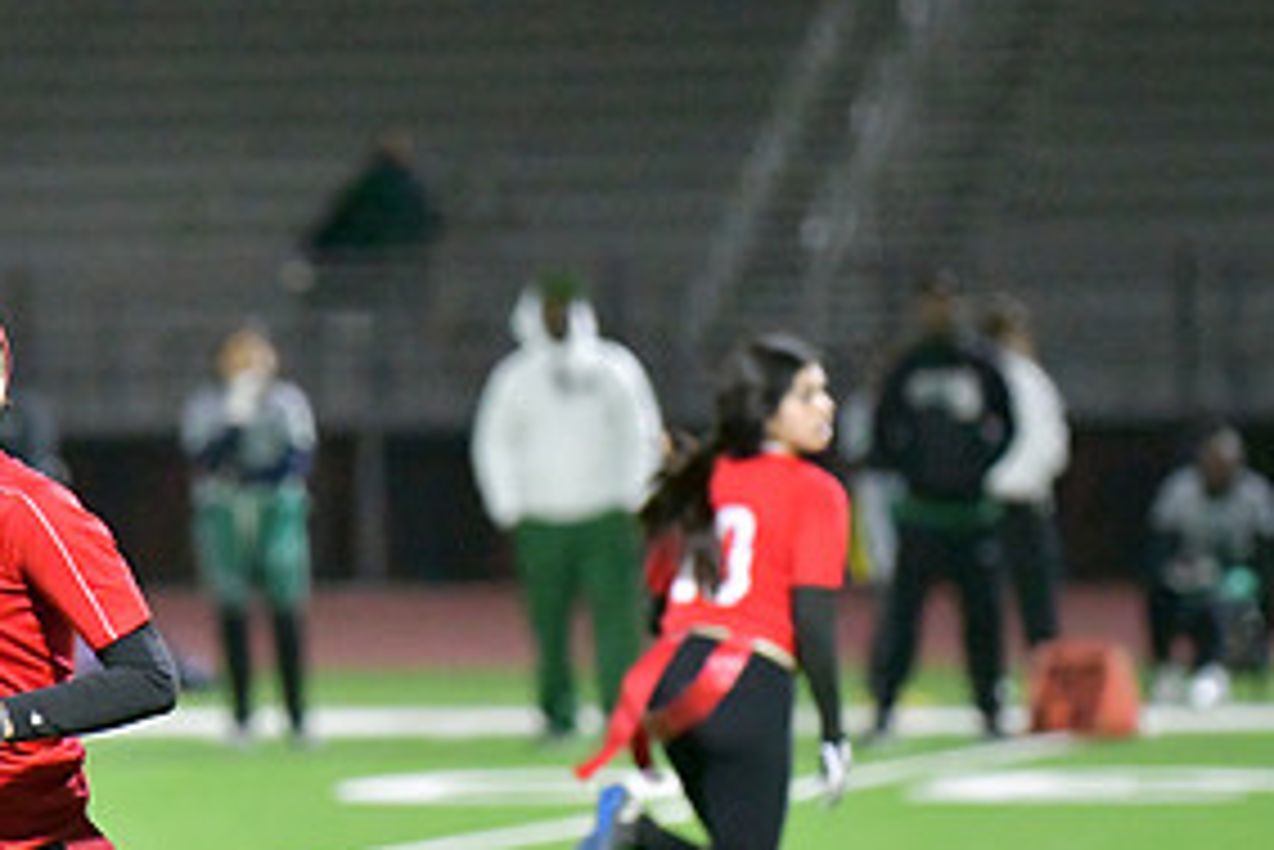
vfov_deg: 3.9
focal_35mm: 349
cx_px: -5
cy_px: 555
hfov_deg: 5.9
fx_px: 12356
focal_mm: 170
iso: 20000
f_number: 2.8
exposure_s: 1/2500
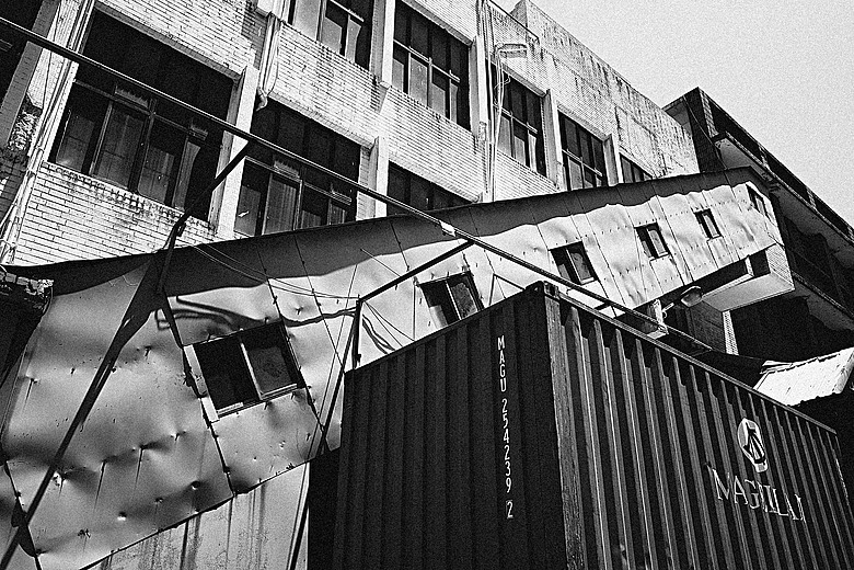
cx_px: 427
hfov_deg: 65.5
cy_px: 285
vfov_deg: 46.4
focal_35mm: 28
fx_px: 664
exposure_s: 1/200
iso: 160
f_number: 4
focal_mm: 18.3
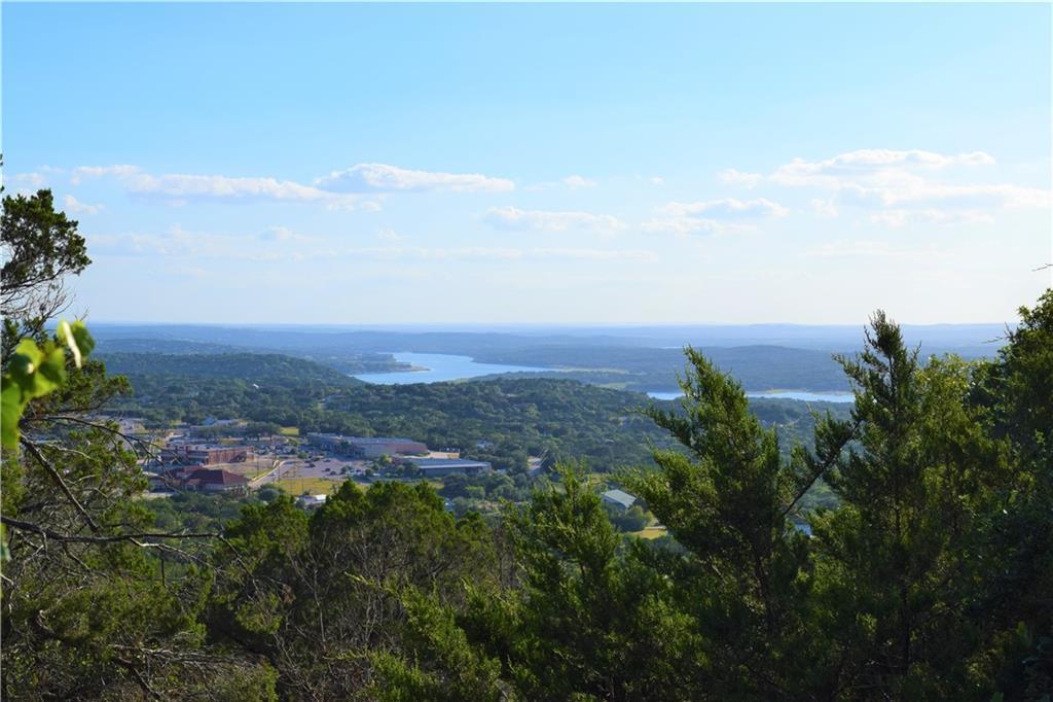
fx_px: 1667
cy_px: 351
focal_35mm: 57
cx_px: 526
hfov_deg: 35.1
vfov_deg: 23.8
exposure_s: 1/500
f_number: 11
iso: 200
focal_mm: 38
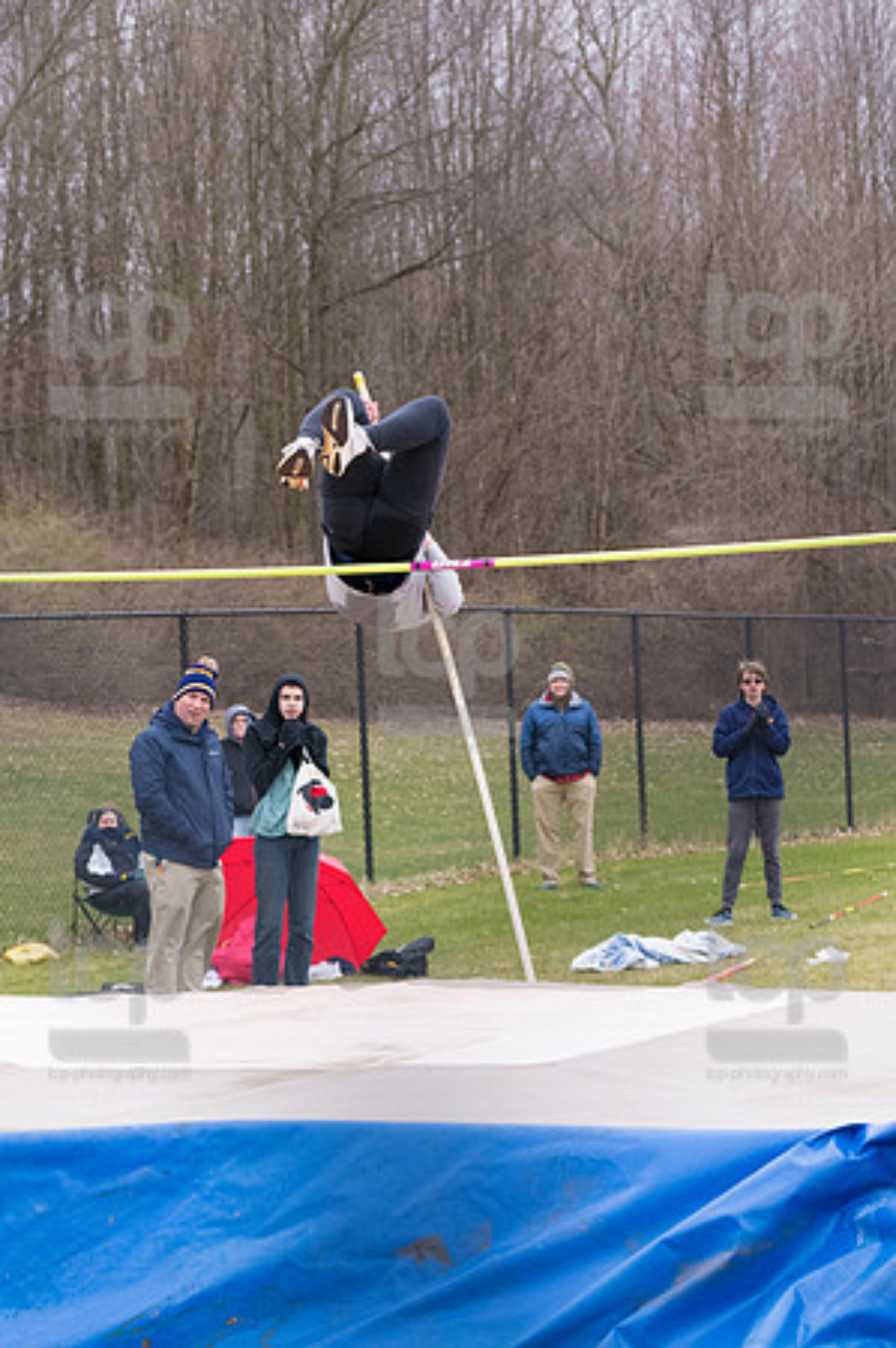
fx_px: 3929
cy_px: 674
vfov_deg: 19.5
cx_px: 448
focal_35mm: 105
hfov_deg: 13.0
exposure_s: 1/2000
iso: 2000
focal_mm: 70
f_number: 4.5
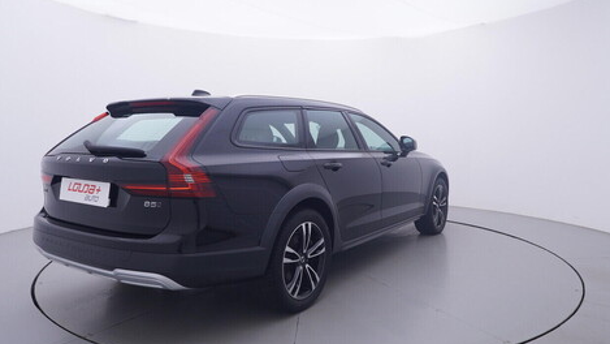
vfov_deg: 42.0
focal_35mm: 28
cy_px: 162
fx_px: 447
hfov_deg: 68.6
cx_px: 313
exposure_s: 1/80
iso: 200
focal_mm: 15
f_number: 5
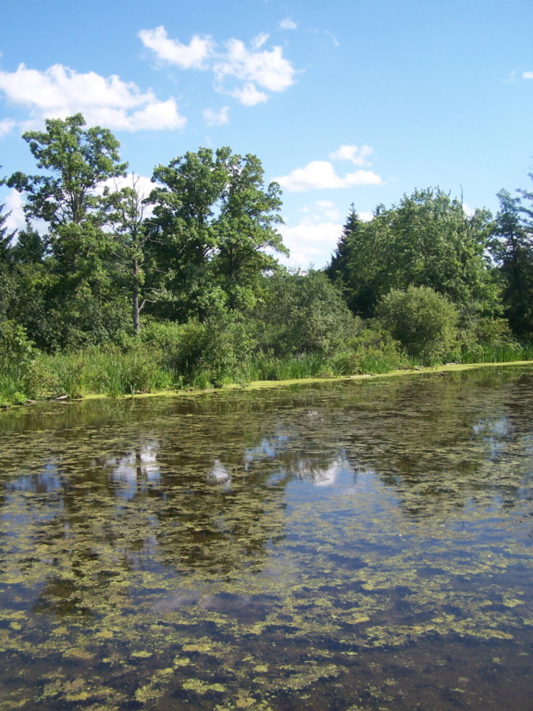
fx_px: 780
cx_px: 266
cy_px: 356
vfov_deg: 49.0
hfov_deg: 37.7
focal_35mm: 38
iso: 80
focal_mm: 6.3
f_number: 2.8
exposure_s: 1/800
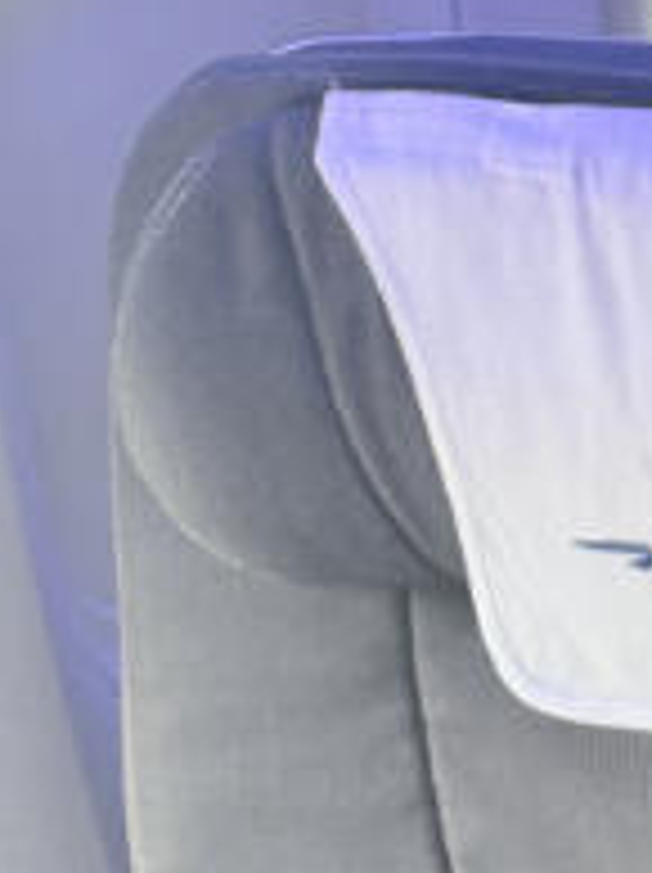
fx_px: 3322
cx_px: 1331
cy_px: 1584
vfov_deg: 13.4
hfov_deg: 10.3
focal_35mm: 132
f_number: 1.8
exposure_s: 1/112
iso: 160
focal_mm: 6.8
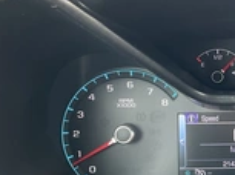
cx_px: 253
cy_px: 106
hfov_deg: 24.2
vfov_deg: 19.3
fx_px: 515
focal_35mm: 76
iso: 64
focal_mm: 3
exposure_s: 1/78
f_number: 1.8
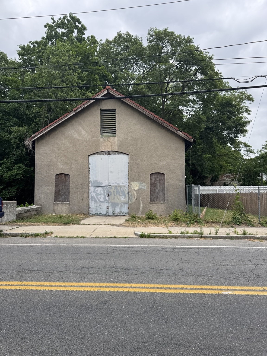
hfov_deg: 56.8
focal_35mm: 24
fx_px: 247
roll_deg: +0.4
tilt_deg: +3.6
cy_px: 178
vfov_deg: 71.6
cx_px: 134
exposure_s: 1/448
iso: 80
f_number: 1.78
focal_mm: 6.76
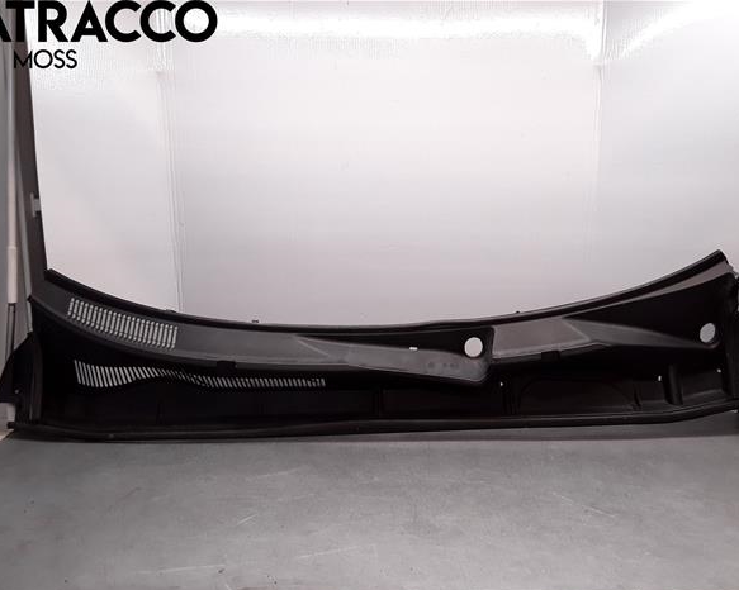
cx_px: 379
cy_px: 303
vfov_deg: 48.5
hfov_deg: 58.8
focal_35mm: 30
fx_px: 656
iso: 50
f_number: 1.9
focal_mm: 2.91
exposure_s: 1/100
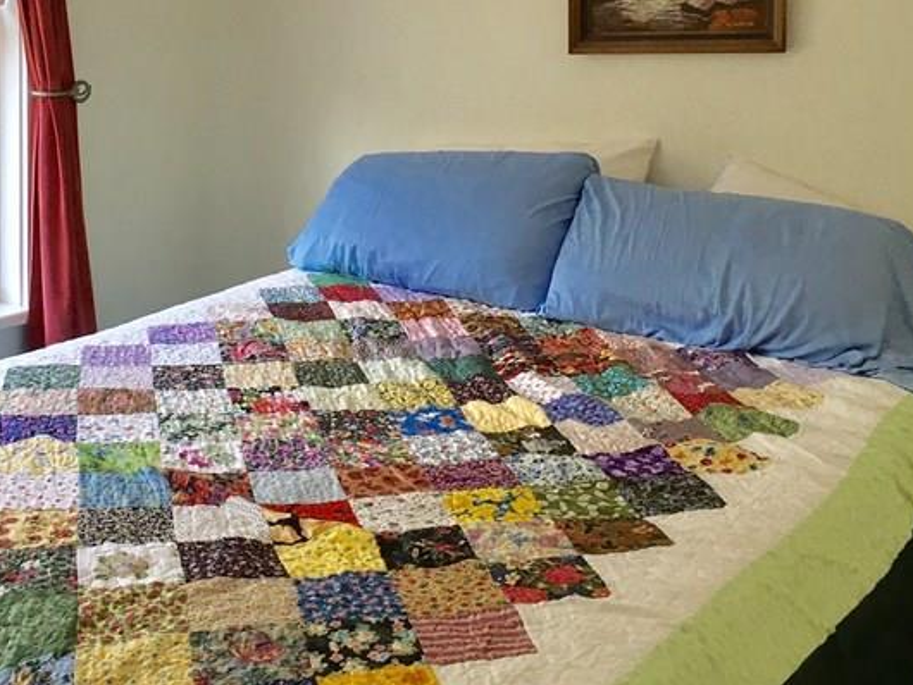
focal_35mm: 56
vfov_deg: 25.9
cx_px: 353
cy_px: 191
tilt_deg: -9.4
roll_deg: -1.2
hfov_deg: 34.2
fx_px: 1478
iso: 32
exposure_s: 1/30
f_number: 2.2
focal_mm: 4.15
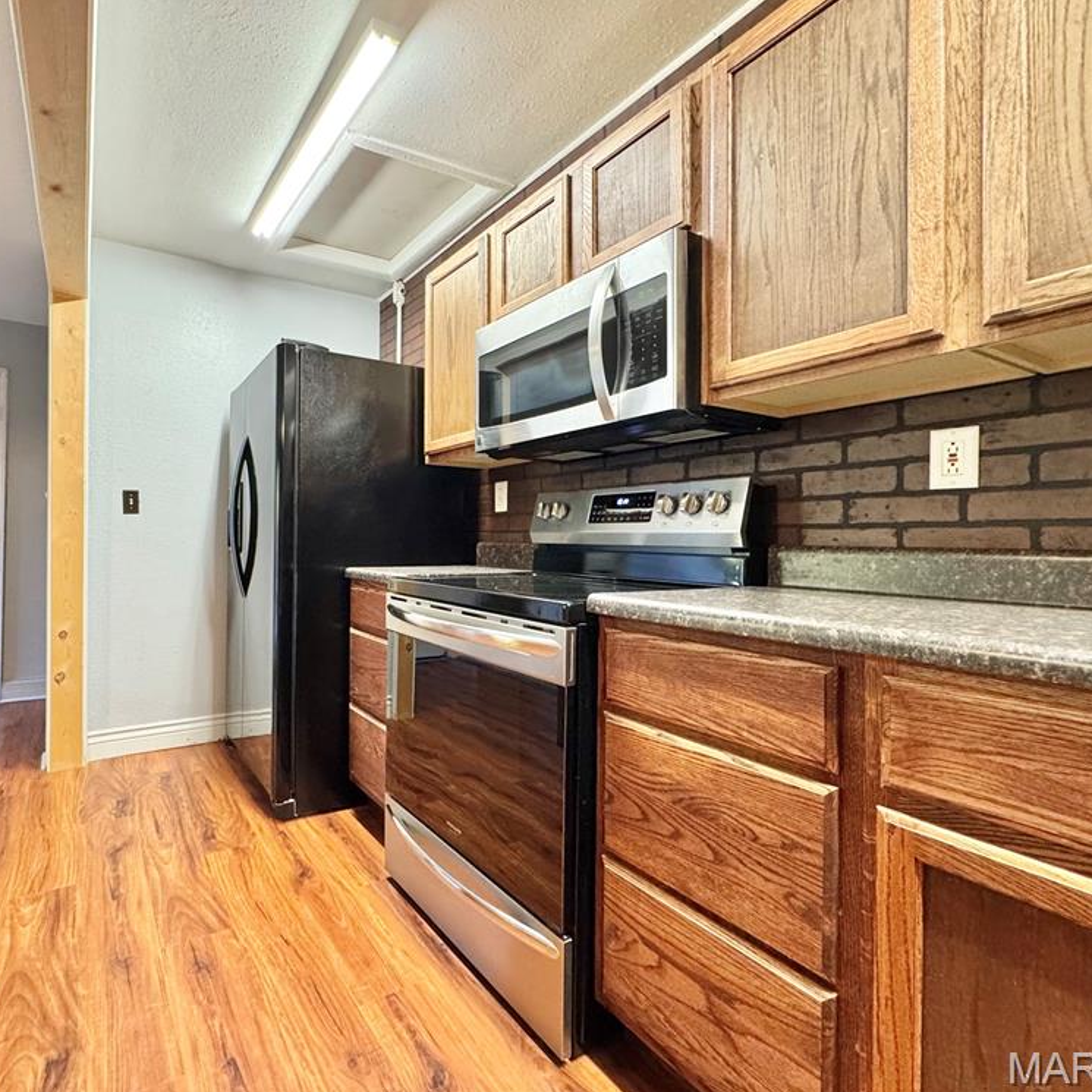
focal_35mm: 17
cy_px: 536
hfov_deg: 82.3
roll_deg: -0.7
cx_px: 405
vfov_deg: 84.0
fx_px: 607
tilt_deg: -0.3
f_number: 2.2
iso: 400
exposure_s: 1/60
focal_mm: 2.22
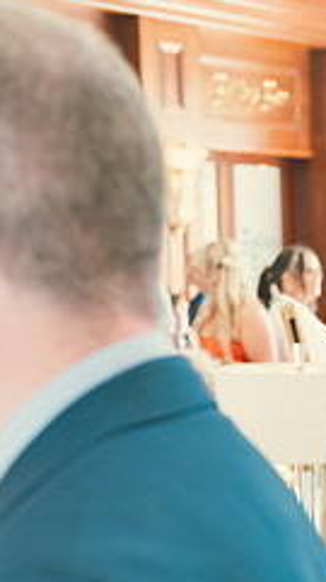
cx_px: 500
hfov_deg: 12.0
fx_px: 1480
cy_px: 443
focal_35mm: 96
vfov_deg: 22.0
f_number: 3.5
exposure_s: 1/80
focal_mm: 38
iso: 1000
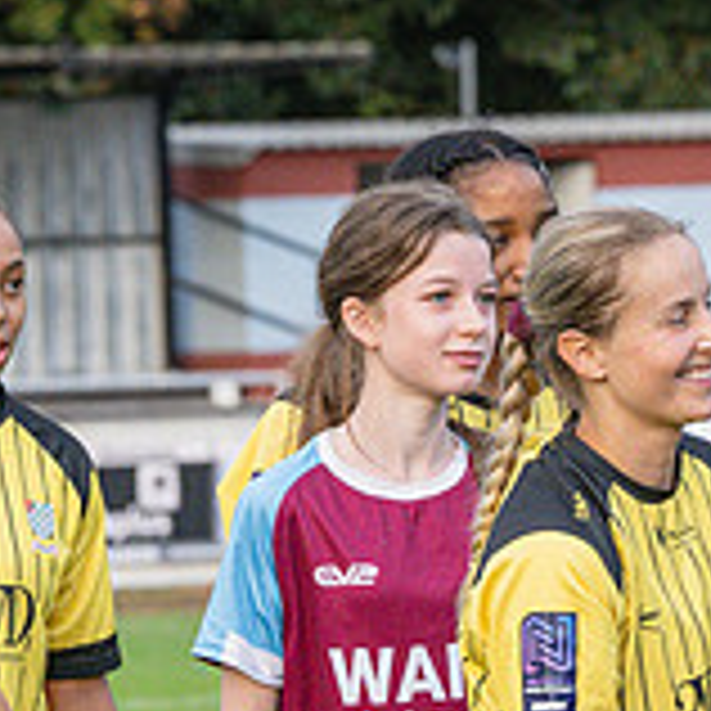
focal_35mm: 523
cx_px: 535
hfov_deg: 3.4
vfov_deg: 3.3
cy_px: 725
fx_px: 12153
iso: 2000
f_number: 5
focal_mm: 116
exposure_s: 1/400
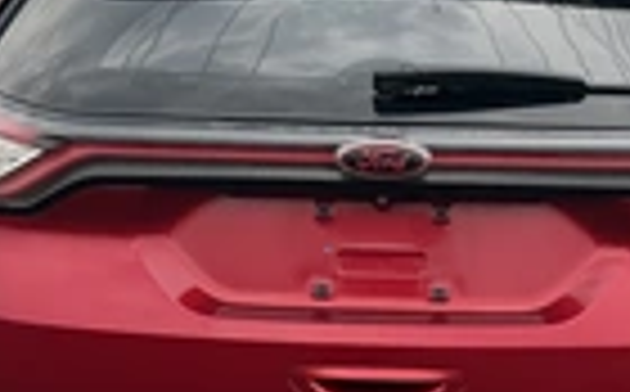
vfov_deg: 15.3
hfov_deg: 24.4
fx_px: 1457
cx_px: 378
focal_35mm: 85
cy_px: 261
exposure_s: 1/397
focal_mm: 3
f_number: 1.8
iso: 25
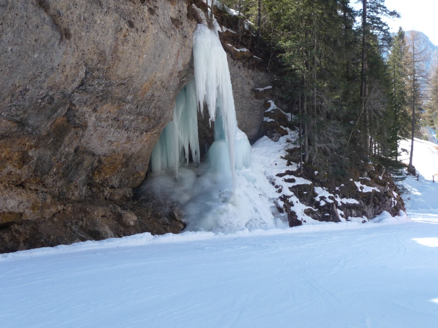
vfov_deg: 26.5
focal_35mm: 55
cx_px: 219
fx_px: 696
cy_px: 164
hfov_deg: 34.9
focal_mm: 9.3
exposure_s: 1/160
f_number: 4.3
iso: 100
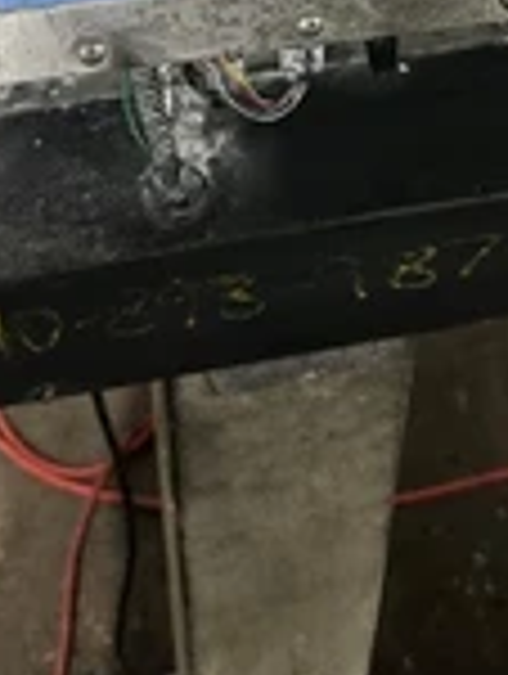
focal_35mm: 64
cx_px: 319
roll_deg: -2.2
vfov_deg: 26.9
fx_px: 1249
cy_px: -126
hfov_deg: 22.9
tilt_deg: -36.9
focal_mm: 6.86
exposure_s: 1/60
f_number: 1.78
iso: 320
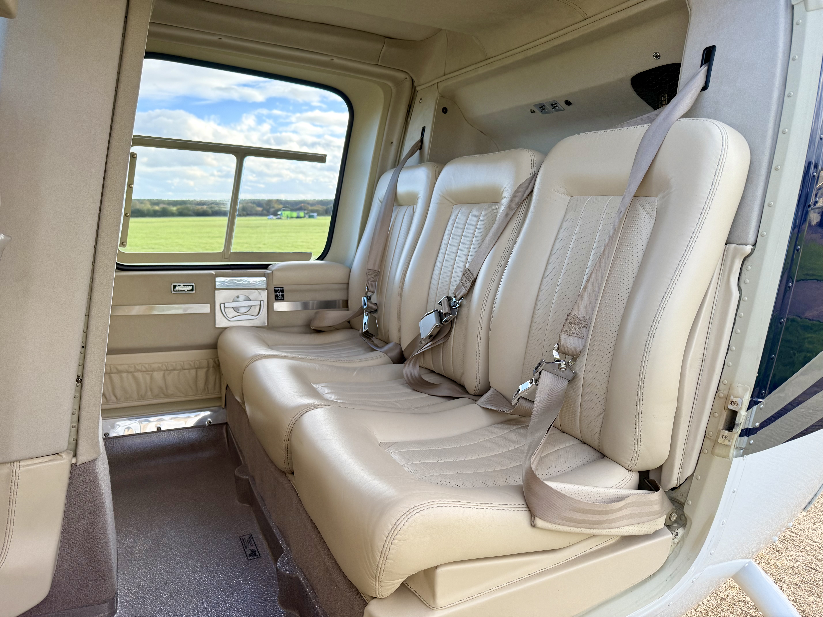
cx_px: 412
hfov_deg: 71.6
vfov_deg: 56.8
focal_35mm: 24
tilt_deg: -8.9
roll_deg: +0.4
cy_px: 308
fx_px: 571
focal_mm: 6.76
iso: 100
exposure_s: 1/772
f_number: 1.78
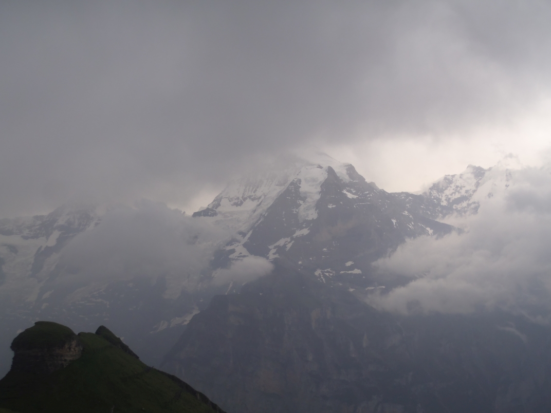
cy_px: 206
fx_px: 669
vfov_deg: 34.3
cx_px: 276
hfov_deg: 44.8
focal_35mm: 42
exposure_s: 1/100
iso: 80
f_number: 4.3
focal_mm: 7.57
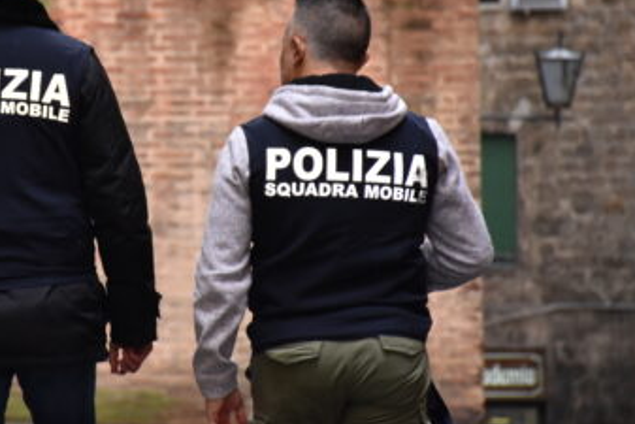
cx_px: 173
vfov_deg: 4.0
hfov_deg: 6.1
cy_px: 123
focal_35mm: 340
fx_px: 5999
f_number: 5.6
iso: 800
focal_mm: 140
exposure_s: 1/100
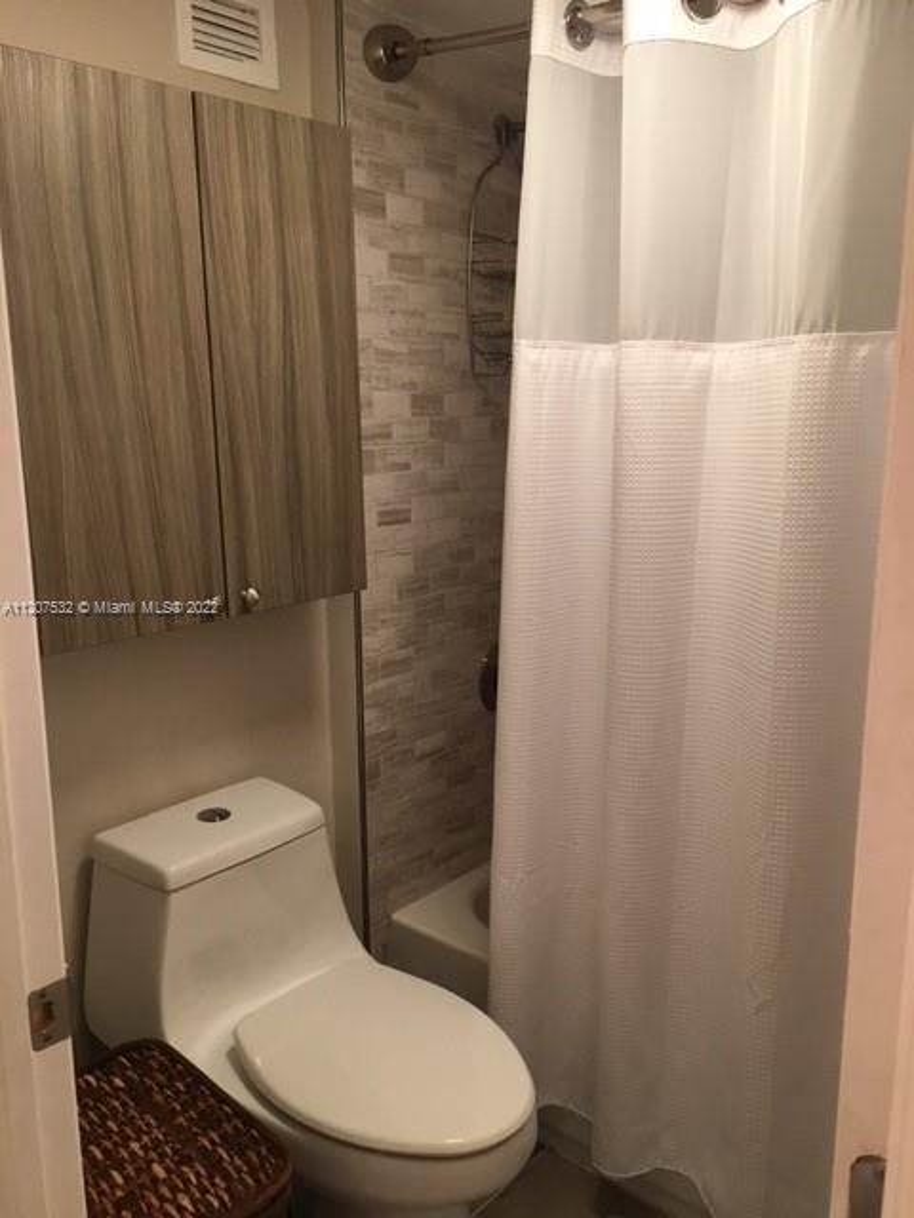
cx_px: 457
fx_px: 1021
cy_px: 609
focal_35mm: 29
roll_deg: +0.6
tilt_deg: -11.6
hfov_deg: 48.2
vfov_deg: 61.7
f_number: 2.2
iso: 80
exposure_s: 1/30
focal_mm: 4.15
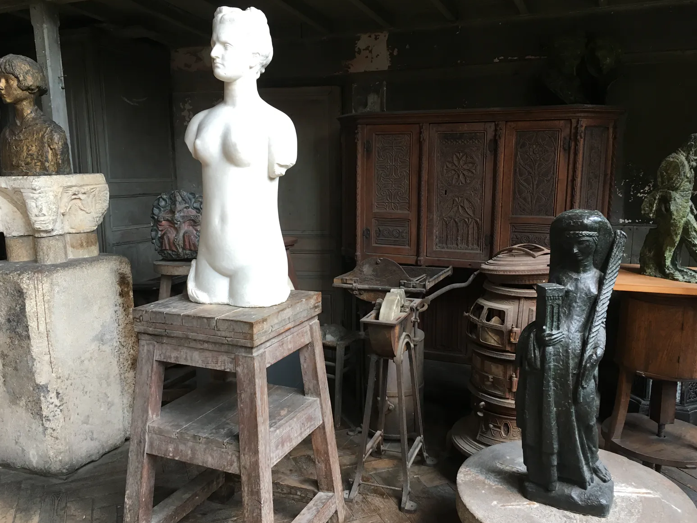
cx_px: 353
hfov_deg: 60.0
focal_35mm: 30
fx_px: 604
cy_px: 263
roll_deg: +0.1
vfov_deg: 46.8
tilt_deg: -10.5
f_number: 2.2
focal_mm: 4.15
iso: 50
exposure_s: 1/33
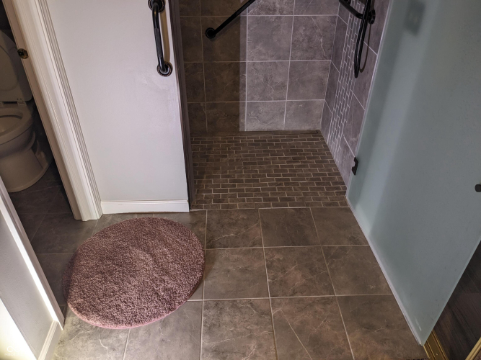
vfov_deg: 51.3
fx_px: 375
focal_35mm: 27
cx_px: 240
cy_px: 180
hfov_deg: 65.3
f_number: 1.73
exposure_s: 1/33.3
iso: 45
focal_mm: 4.38
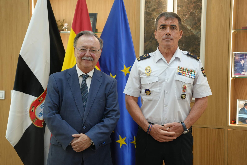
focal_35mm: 68
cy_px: 82
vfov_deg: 20.0
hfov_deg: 29.7
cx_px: 124
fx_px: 467
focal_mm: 68
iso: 1250
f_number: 4.5
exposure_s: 1/160
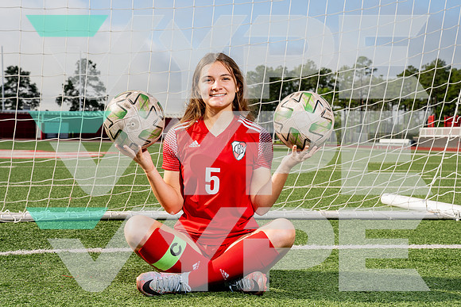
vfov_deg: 24.1
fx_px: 720
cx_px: 233
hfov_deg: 35.5
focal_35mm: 56
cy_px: 149
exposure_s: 1/250
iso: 100
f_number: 8
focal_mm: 51
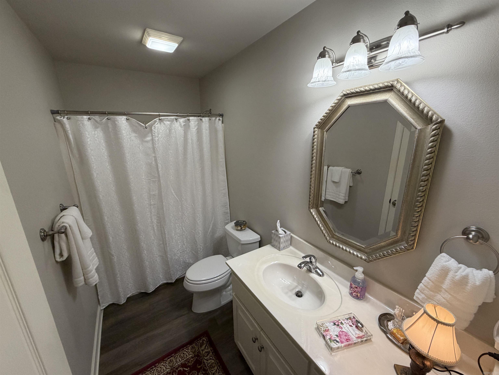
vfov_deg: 85.7
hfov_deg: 102.1
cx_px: 250
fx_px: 202
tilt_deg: -15.9
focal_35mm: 14
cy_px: 188
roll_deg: +1.3
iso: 250
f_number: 2.2
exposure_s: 1/120
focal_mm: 2.22
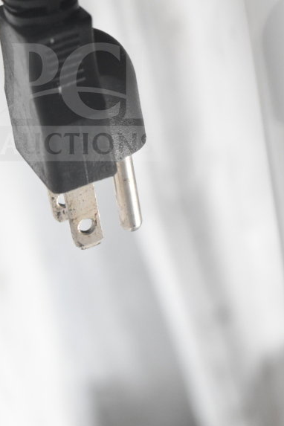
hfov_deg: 10.4
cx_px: 77
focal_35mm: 132
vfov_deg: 15.5
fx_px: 1559
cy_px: 102
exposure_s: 1/100
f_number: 5.6
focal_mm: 55
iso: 2800
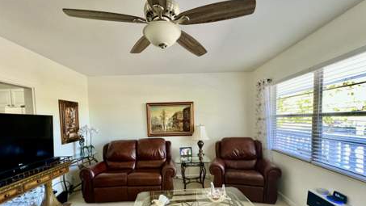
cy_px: 126
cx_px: 179
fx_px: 146
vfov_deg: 69.6
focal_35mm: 15
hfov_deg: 103.0
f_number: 1.8
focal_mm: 1.57
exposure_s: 1/60
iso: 160
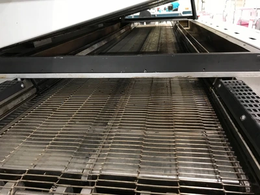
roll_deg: +2.8
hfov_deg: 63.4
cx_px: 130
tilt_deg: -22.4
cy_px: 98
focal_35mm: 28
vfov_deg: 49.7
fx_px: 210
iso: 100
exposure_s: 1/12
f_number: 1.8
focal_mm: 3.99
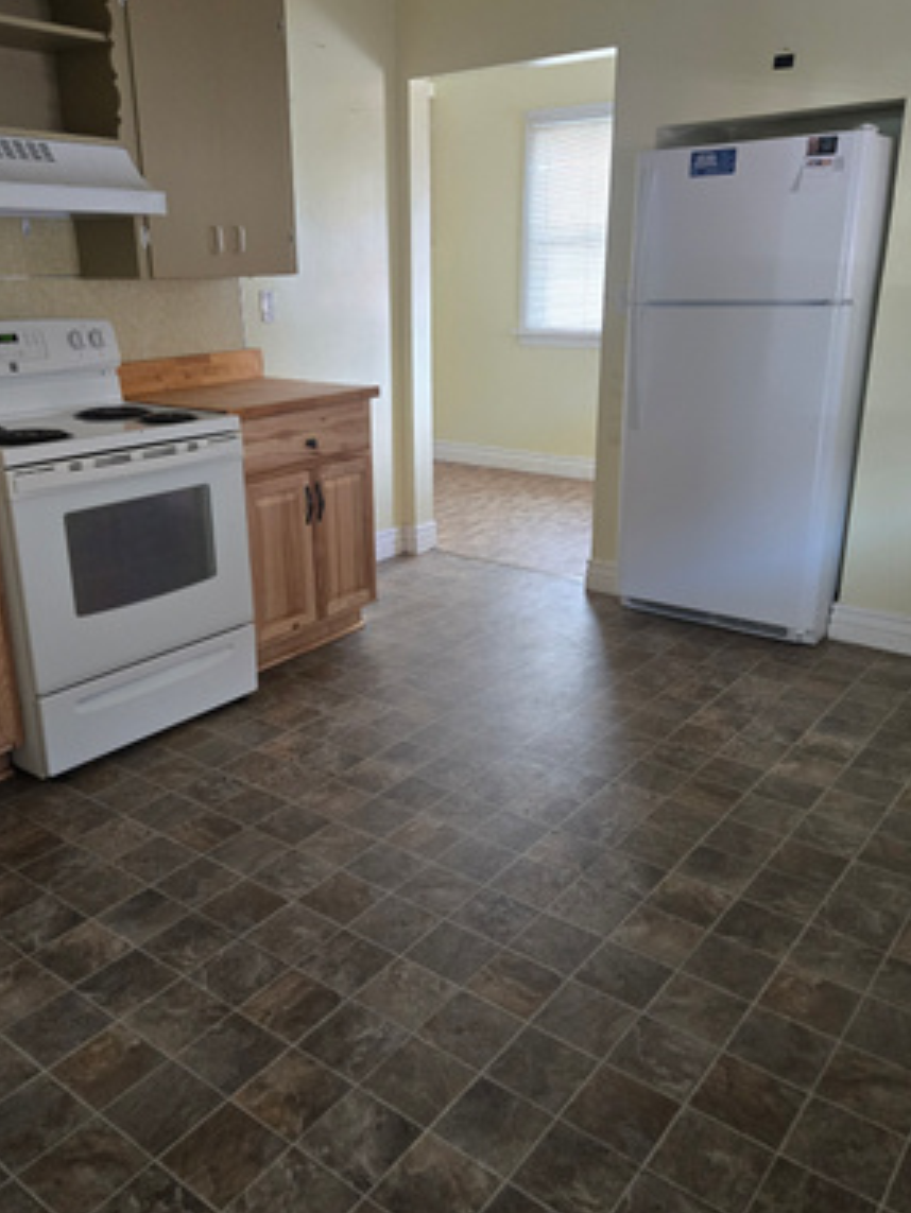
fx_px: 1017
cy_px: 608
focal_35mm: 29
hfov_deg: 48.2
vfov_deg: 61.6
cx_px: 414
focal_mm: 5.4
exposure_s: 1/120
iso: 500
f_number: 1.8
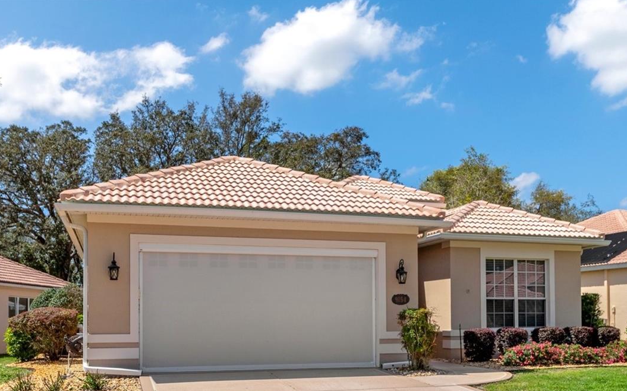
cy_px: 314
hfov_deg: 55.6
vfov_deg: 35.3
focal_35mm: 35
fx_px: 594
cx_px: 302
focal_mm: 15
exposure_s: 1/1500
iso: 250
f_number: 8
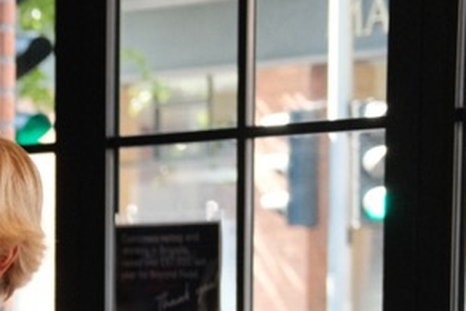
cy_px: 564
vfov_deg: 5.8
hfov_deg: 8.3
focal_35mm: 232
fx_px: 3004
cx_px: -533
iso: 1000
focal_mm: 35
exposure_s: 1/125
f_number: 2.8
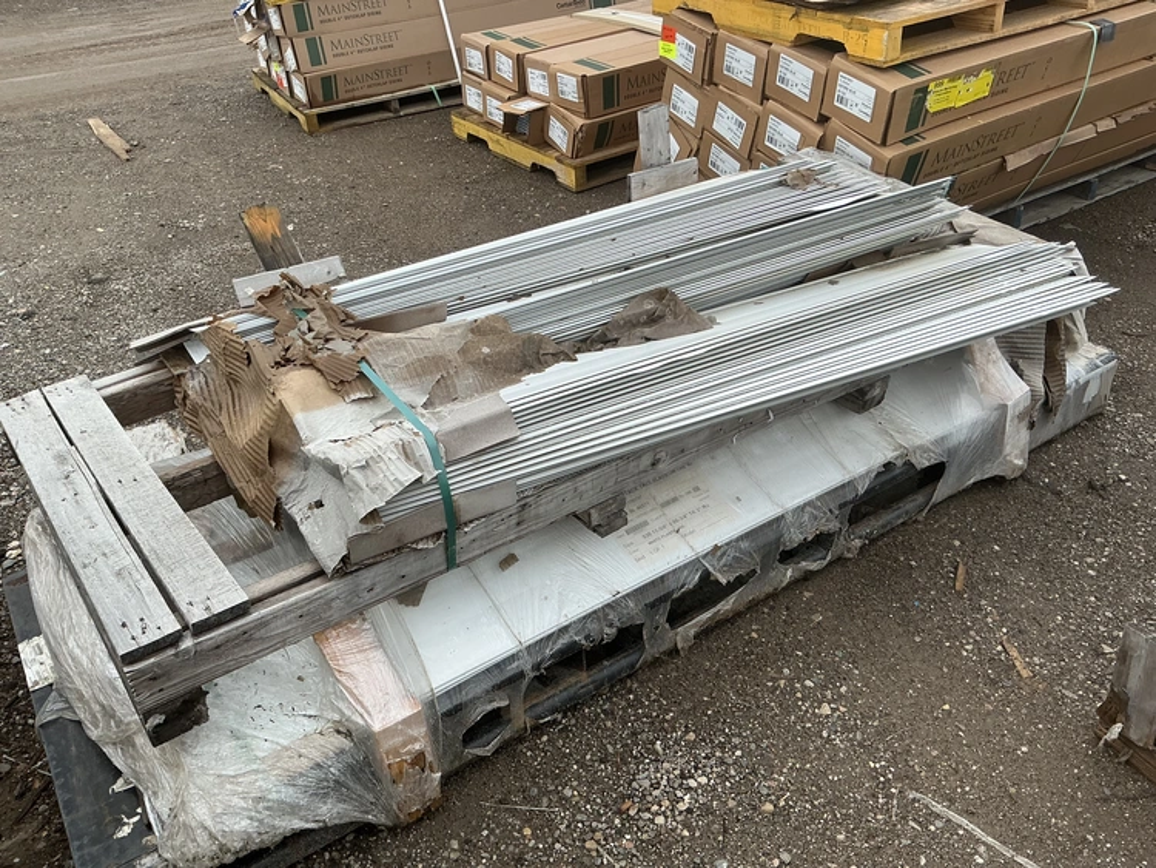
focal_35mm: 28
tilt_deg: -29.8
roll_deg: +4.9
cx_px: 578
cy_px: 434
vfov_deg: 49.8
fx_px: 935
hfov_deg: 63.4
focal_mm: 3
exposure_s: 1/1121
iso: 25
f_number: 1.8
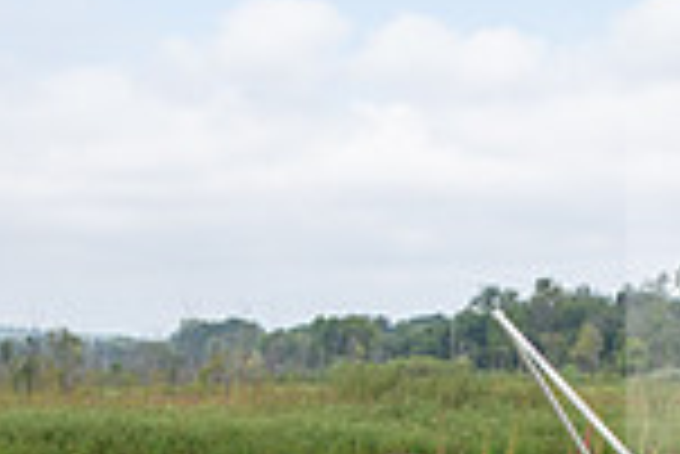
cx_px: 491
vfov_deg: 14.0
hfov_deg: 22.0
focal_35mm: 92
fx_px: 1739
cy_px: 663
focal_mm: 24
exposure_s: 1/400
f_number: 3.5
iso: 100
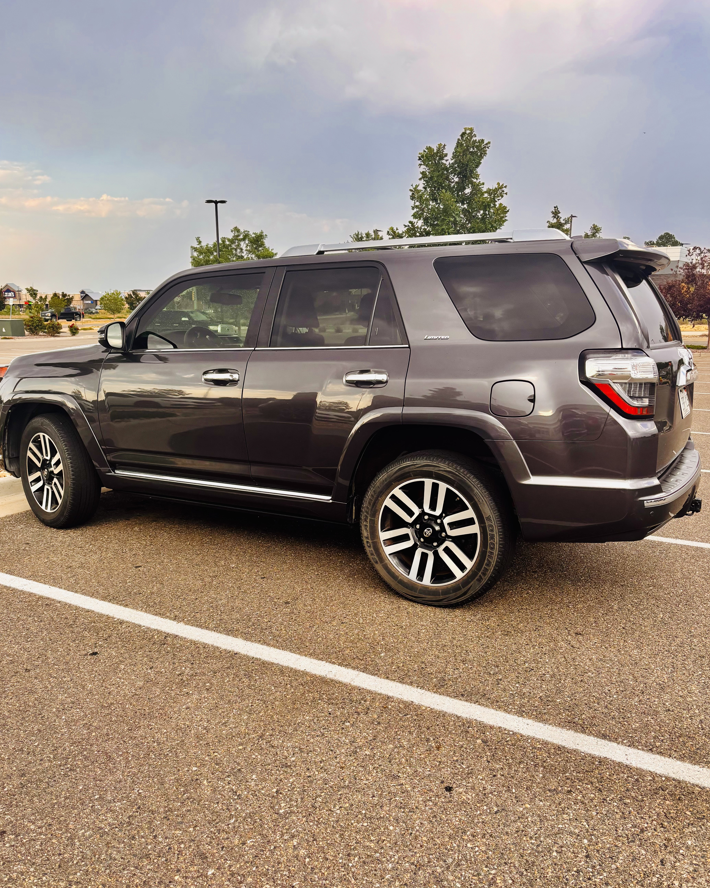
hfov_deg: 51.5
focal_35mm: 28
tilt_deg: -13.2
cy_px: 459
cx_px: 351
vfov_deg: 62.2
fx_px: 735
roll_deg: +0.5
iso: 50
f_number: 1.6
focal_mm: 5.96
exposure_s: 1/662
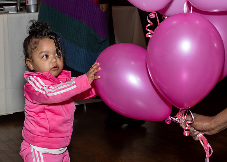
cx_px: 84
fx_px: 557
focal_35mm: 86
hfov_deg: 23.0
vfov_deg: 16.5
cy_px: 64
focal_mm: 44
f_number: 7.1
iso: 640
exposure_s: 1/250
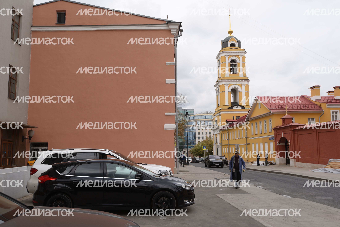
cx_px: 170
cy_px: 114
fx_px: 302
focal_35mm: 32
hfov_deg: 58.7
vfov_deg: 41.1
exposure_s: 1/250
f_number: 5
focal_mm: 32
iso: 64
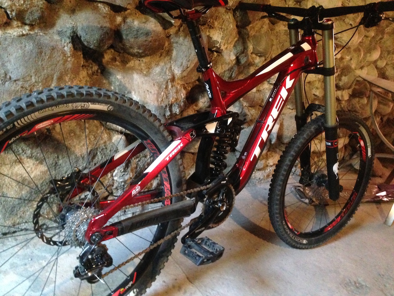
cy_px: 148
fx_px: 376
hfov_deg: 55.4
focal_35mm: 33
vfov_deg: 42.9
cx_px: 197
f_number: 2.4
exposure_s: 1/15
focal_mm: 4.12
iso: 800
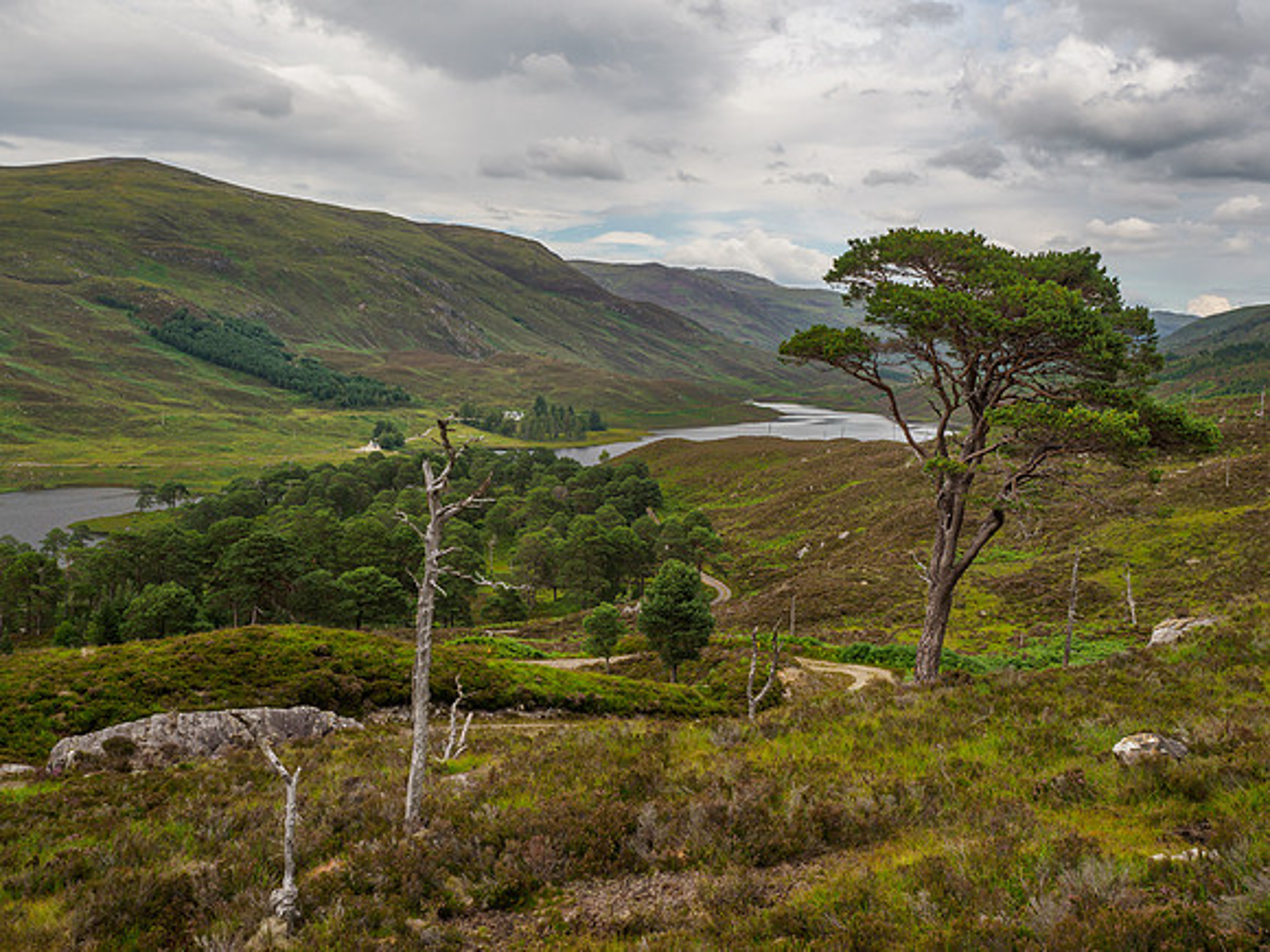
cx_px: 635
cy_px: 476
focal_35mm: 32
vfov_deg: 44.2
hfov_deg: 56.8
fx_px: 1174
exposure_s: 1/80
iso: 200
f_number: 7.1
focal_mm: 16
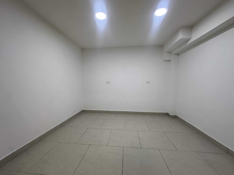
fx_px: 95
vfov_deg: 85.7
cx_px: 117
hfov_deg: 102.1
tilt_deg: -1.5
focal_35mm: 14
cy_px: 88
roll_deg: +0.5
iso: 200
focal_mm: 2.22
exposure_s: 1/120
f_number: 2.2
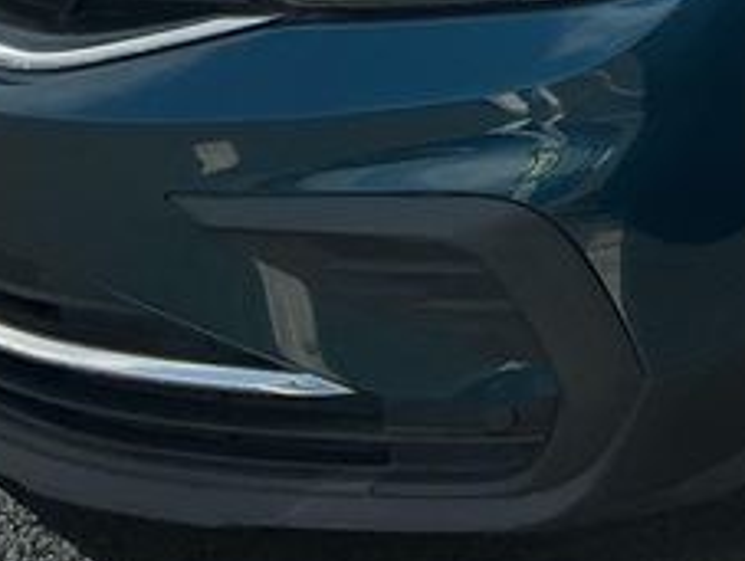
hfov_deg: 18.2
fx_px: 2199
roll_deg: +1.4
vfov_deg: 13.3
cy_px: -400
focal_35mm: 102
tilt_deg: -13.8
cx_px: 899
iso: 25
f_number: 1.8
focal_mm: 3
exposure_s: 1/1786
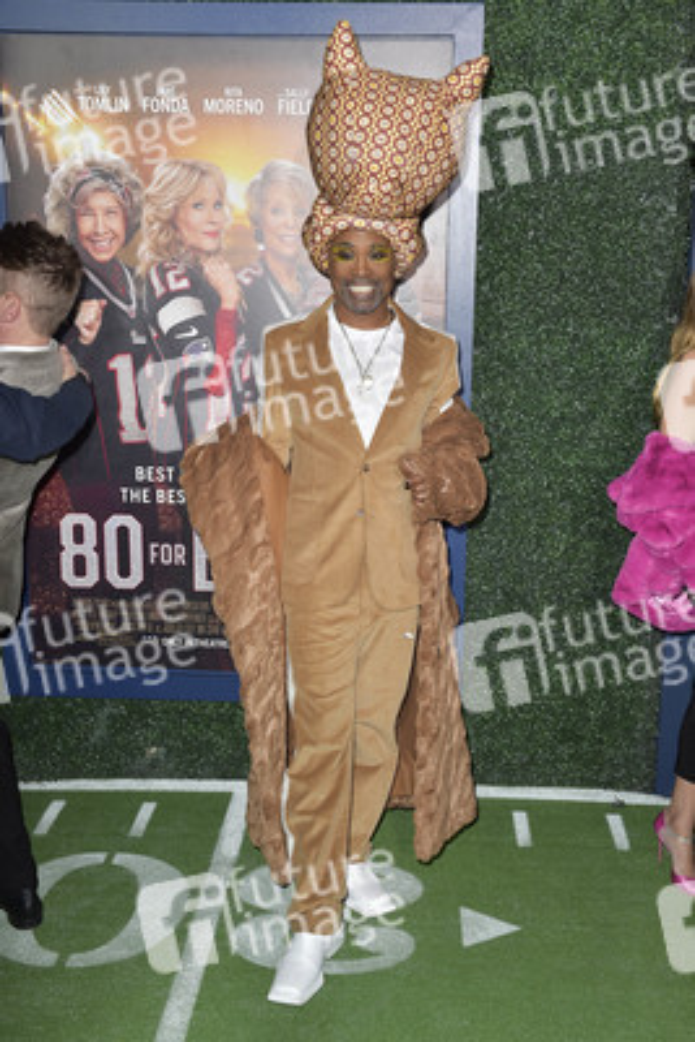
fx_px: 1273
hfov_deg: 30.5
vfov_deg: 44.5
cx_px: 348
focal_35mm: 44
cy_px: 521
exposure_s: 1/250
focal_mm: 44
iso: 500
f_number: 6.3
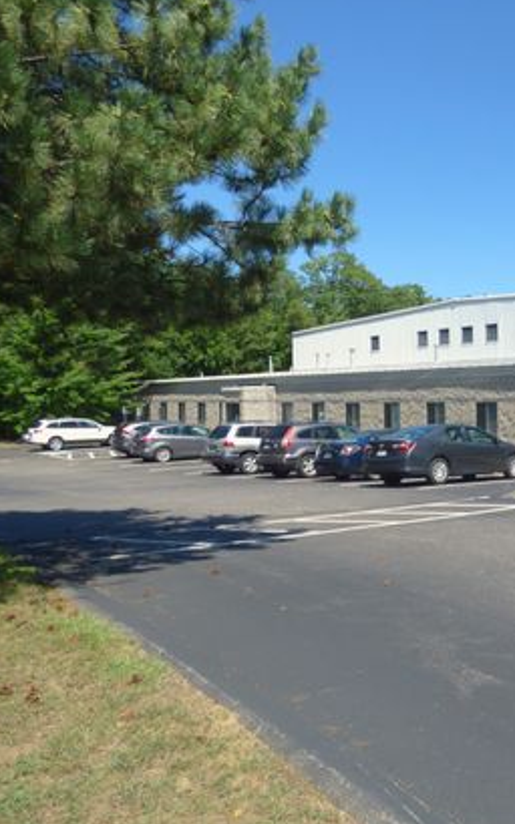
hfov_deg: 35.3
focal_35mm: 31
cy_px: 396
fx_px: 697
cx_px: 553
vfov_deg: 61.2
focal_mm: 3.58
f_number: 2.8
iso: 100
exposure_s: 1/1300
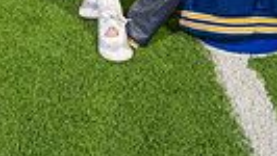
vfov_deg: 9.8
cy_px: -262
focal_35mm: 103
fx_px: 757
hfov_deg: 20.7
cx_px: 106
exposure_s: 1/200
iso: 1000
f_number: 4.5
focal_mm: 29
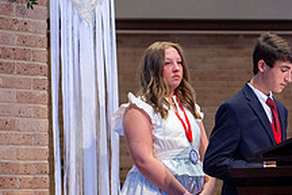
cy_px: 232
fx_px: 1525
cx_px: 273
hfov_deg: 10.9
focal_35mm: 188
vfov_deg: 7.2
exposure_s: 1/250
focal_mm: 70
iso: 3200
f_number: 2.8
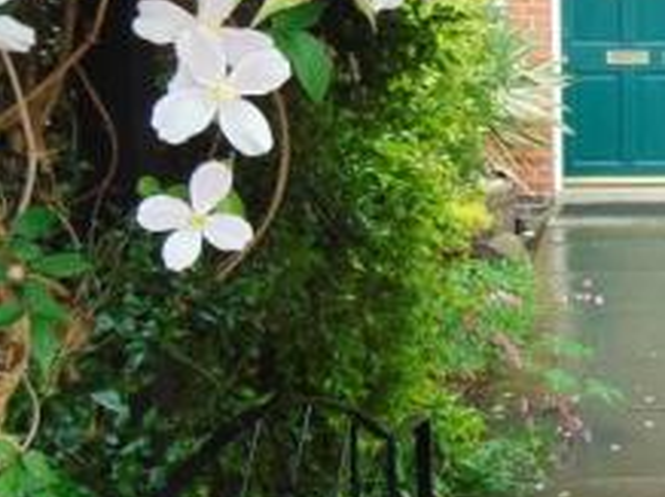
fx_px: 1286
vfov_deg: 21.8
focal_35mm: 67
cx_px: 642
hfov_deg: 27.6
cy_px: 181
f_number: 3
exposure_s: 1/30
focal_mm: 4.5
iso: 80
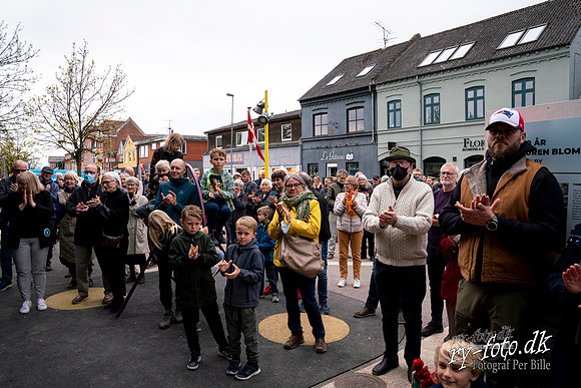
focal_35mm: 24
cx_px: 290
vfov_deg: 53.2
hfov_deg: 73.7
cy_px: 194
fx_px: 387
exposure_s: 1/640
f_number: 6.3
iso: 400
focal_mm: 24
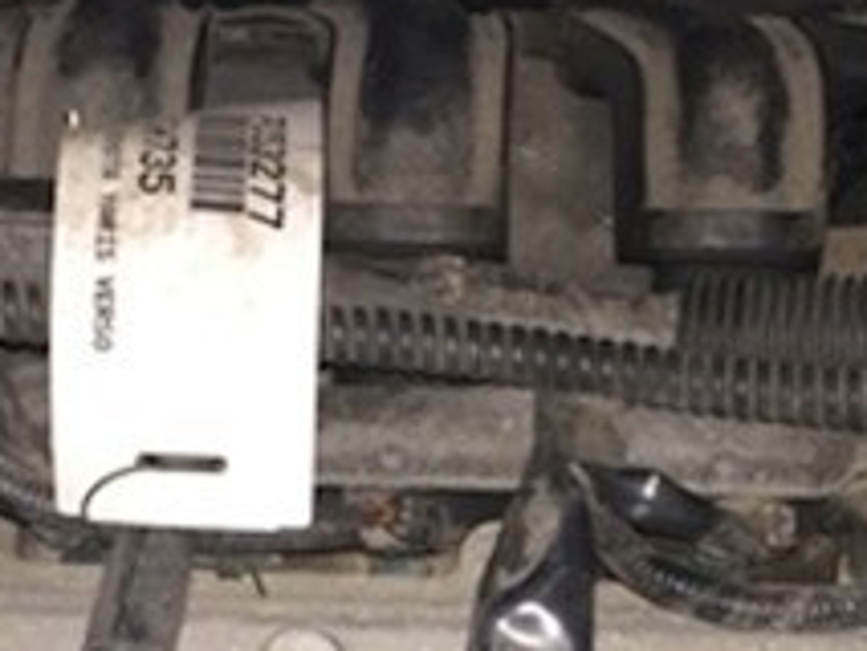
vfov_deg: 16.3
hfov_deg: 22.5
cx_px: 493
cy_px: 793
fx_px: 2180
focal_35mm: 87
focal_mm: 4.15
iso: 50
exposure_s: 1/17
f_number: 2.2
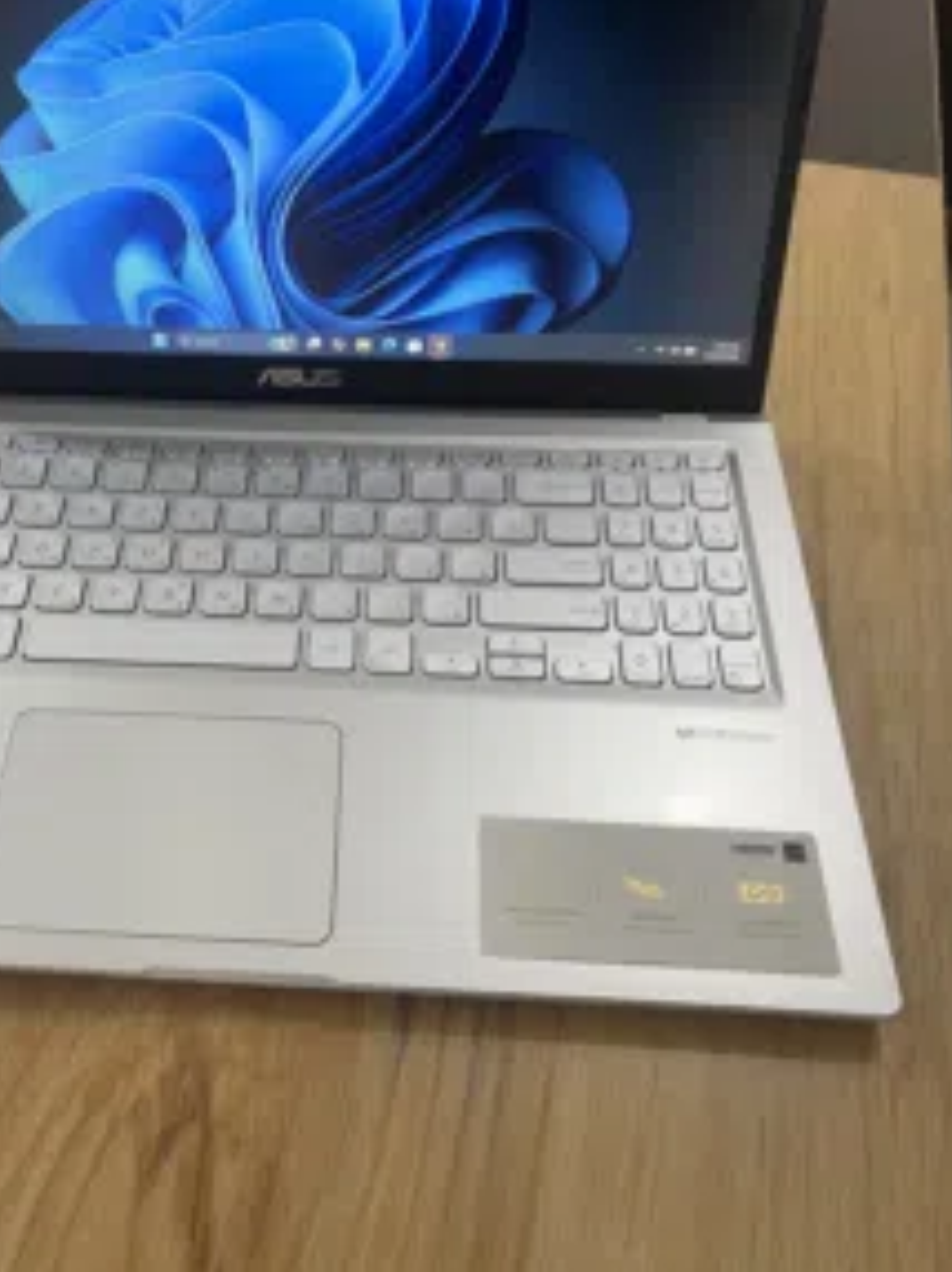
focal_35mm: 35
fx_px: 1285
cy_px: 529
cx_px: 294
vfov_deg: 52.4
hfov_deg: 40.0
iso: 80
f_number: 1.6
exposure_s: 1/50
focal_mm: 5.1
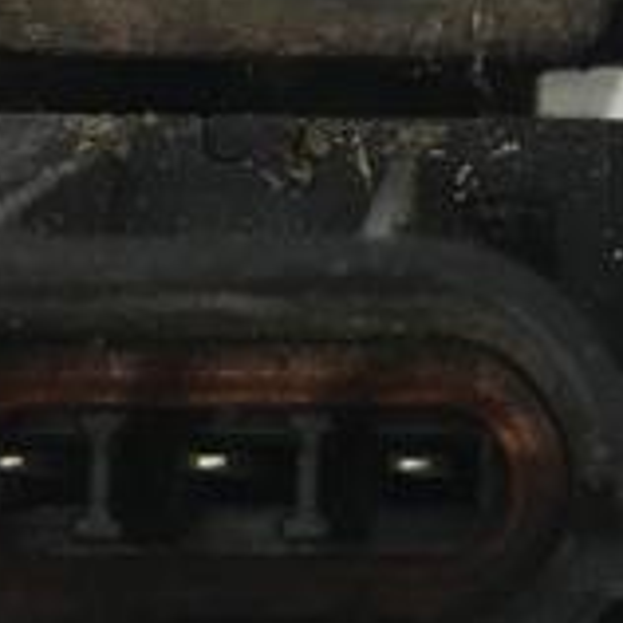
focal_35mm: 104
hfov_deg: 16.5
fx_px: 2118
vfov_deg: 16.6
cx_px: 568
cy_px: 87
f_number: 2.2
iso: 25
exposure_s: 1/33
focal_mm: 4.15
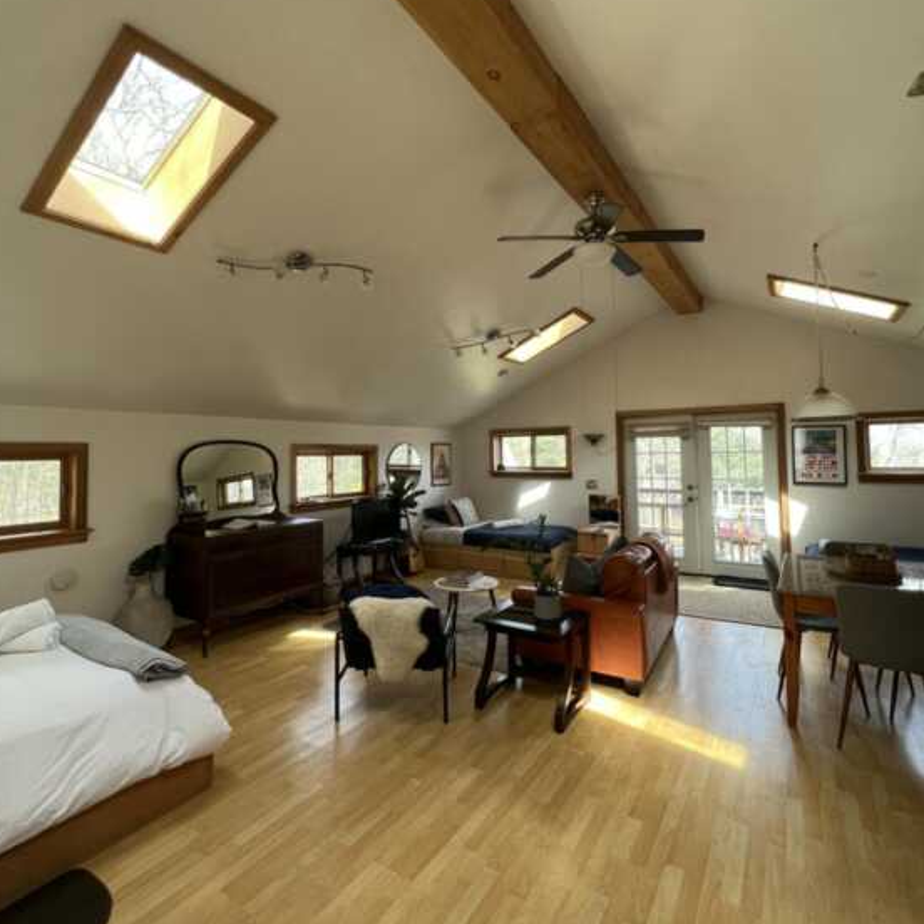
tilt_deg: +5.0
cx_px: 470
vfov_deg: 87.3
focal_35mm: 16
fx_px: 483
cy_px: 430
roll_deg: +1.4
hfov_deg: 87.4
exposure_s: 1/99
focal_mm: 1.57
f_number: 1.8
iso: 100
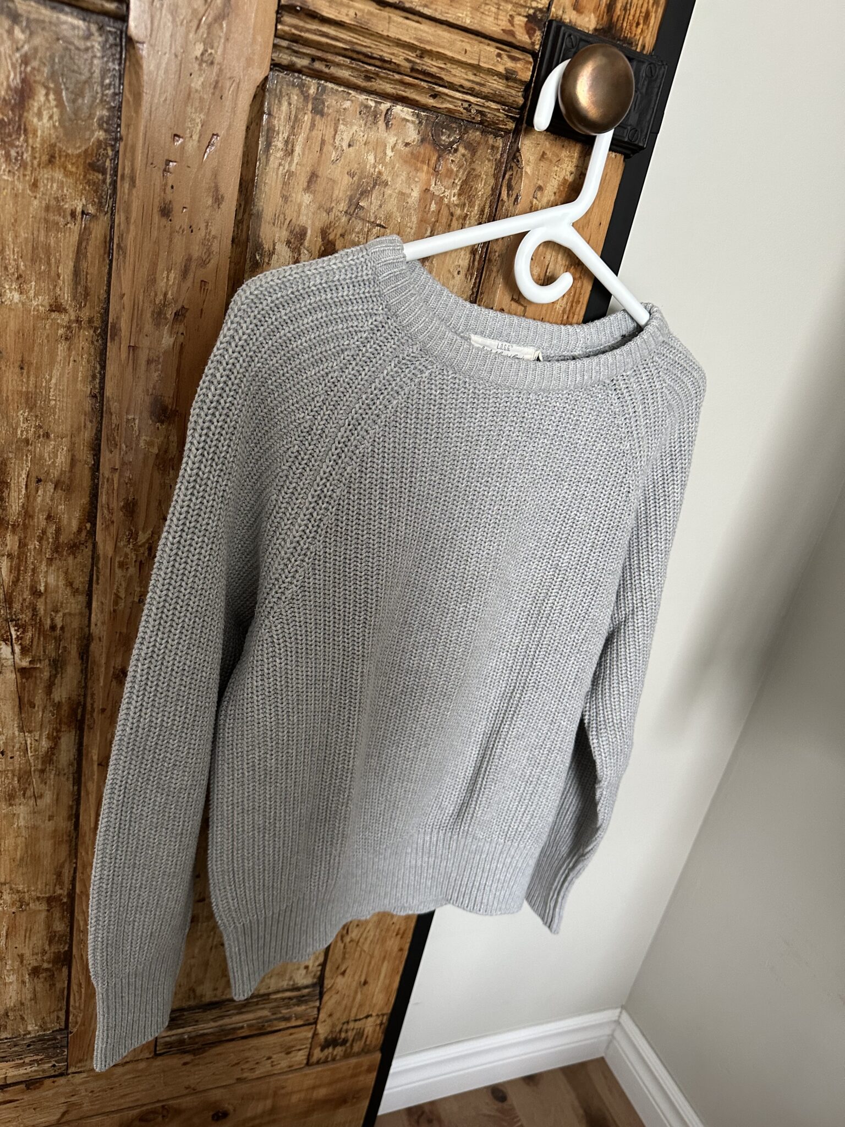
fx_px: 781
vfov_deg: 71.6
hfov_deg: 56.8
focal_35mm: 24
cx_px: 422
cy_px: 564
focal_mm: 6.86
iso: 320
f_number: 1.78
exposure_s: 1/60
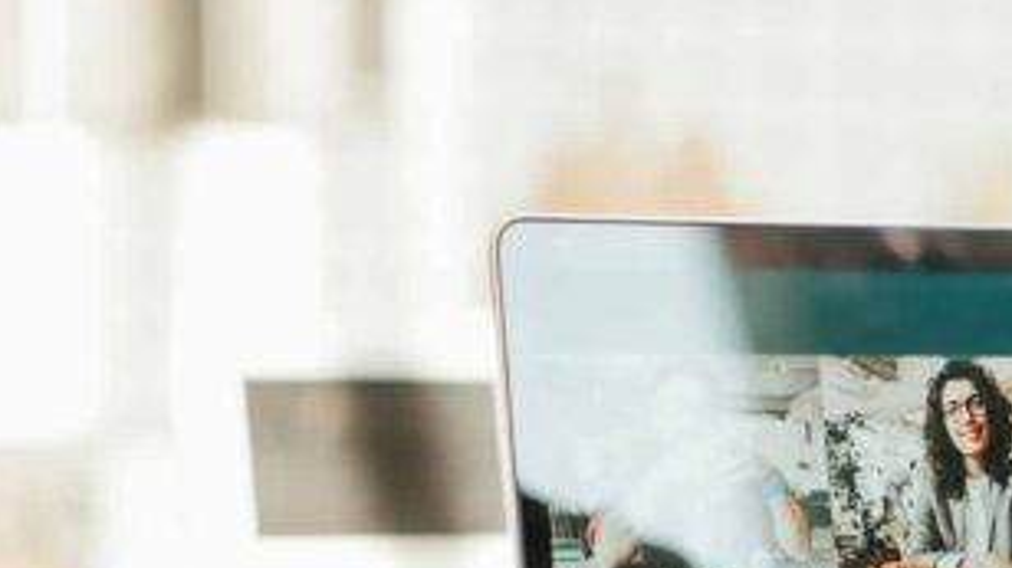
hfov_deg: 9.7
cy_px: 381
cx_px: 920
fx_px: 5955
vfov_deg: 5.5
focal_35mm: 222
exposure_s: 1/400
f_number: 1.8
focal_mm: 85
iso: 400
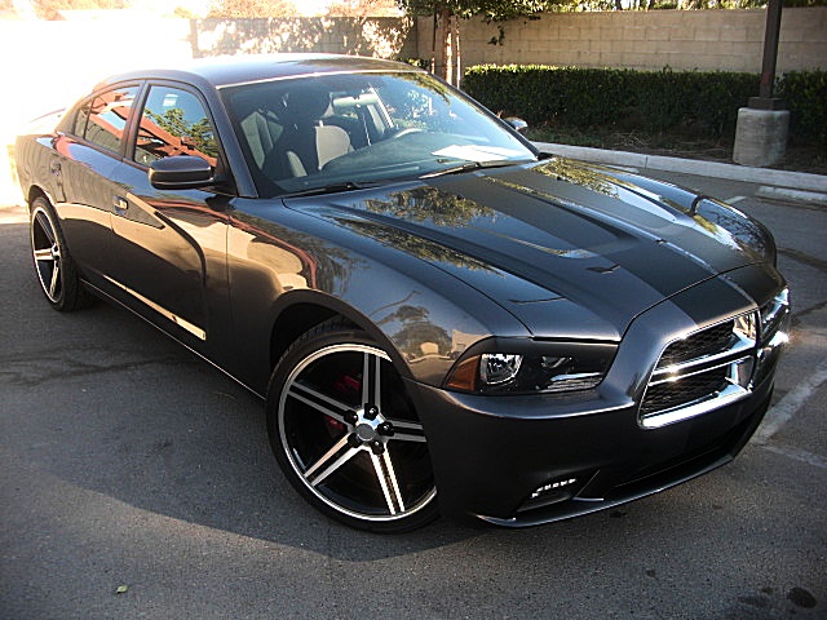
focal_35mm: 36
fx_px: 860
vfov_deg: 39.7
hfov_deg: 51.4
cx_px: 414
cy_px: 310
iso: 50
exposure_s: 1/100
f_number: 2.8
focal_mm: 6.3
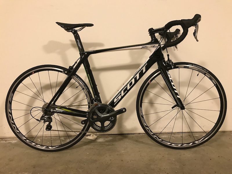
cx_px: 116
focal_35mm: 28
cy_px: 87
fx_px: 188
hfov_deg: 63.4
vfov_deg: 49.7
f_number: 1.8
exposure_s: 1/11
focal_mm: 3.99
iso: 100
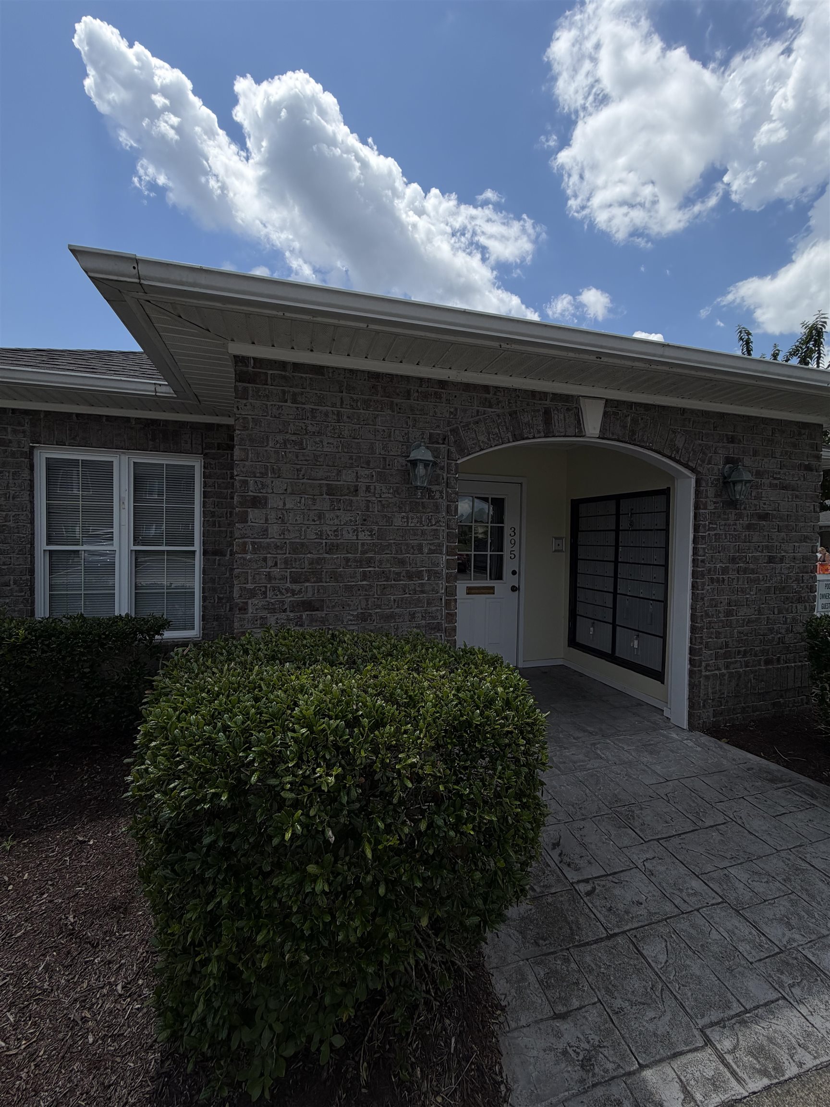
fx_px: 448
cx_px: 415
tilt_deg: -1.1
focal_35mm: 14
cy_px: 554
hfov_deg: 85.7
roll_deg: -1.1
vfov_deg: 102.1
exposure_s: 1/1534
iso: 20
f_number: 2.2
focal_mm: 2.22
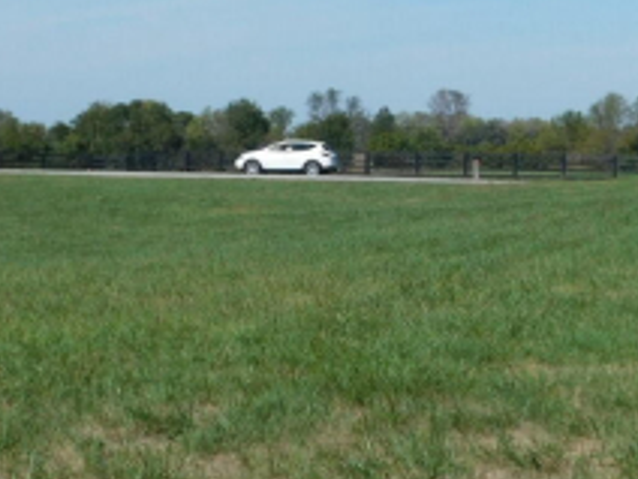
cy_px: 232
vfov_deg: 13.1
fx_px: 2083
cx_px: 369
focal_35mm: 113
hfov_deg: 17.4
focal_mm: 6.3
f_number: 7
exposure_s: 1/500
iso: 125
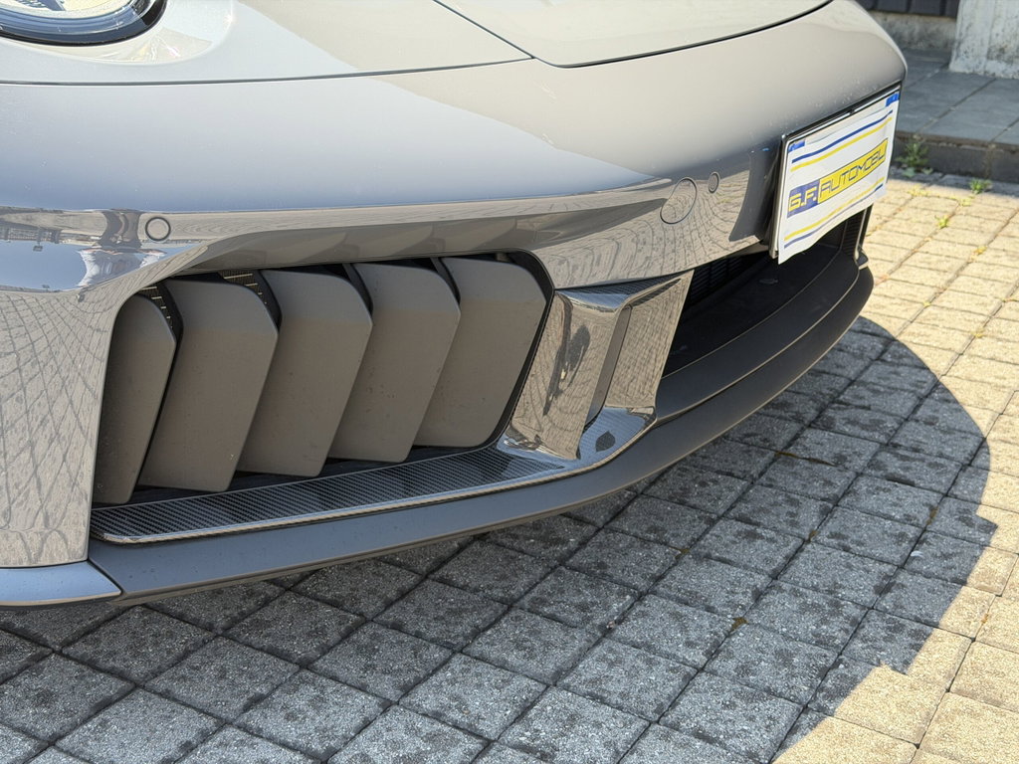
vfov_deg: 30.3
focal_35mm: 48
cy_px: 382
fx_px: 1413
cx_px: 510
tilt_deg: -21.6
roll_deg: -2.1
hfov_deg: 39.7
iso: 64
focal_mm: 6.76
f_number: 1.78
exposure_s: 1/519
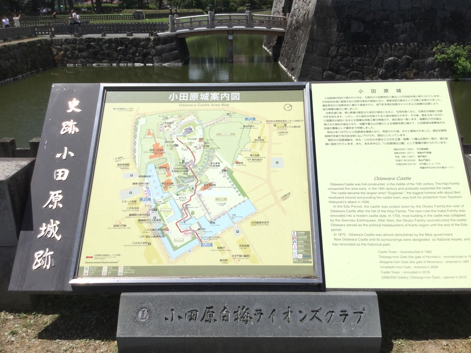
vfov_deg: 44.2
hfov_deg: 56.8
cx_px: 242
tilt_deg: -19.4
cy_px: 179
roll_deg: -0.4
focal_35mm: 32
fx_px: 435
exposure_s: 1/2551
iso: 25
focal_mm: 3.3
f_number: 2.4
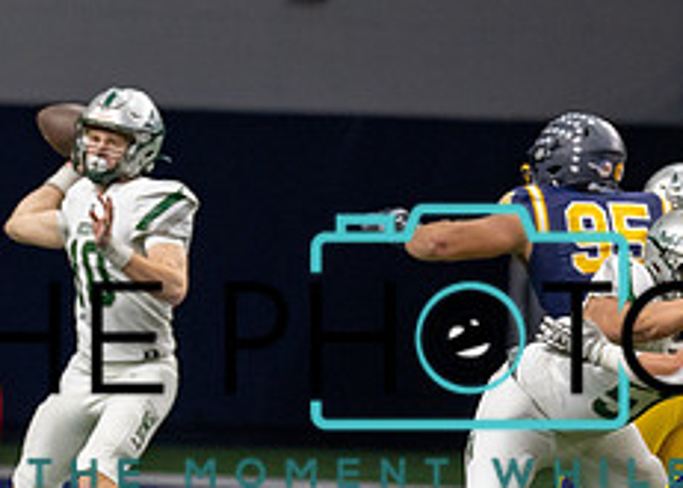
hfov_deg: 2.5
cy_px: 272
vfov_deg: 1.8
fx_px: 15344
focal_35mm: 791
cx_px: 82
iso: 2000
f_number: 2.8
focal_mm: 200
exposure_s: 1/1000
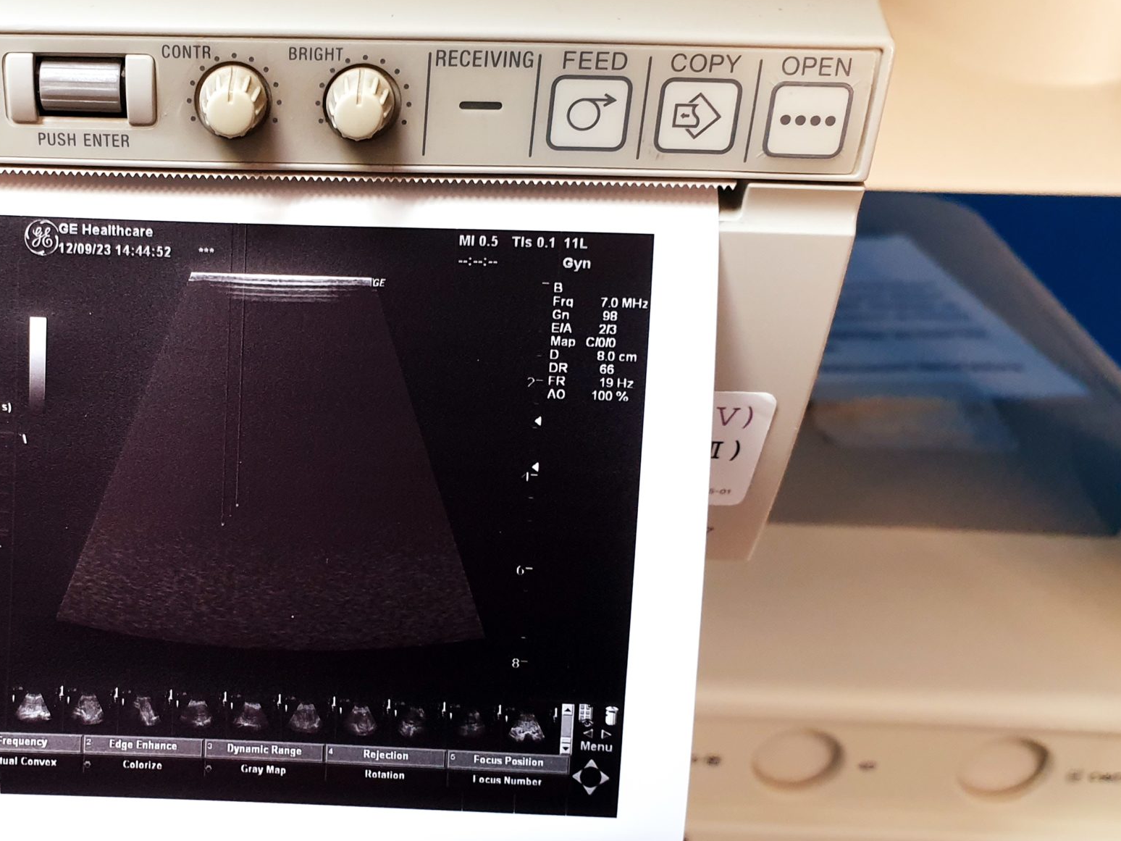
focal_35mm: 43
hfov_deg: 42.0
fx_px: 1393
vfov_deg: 33.5
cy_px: 518
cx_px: 233
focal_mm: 4.3
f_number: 2.4
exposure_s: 1/33
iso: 250
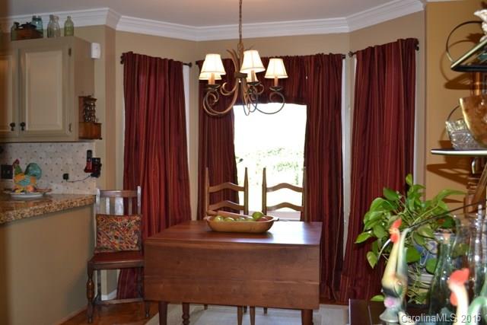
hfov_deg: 57.2
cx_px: 244
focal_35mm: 33
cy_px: 162
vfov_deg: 40.0
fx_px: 446
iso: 400
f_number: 4
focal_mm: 22
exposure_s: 1/80
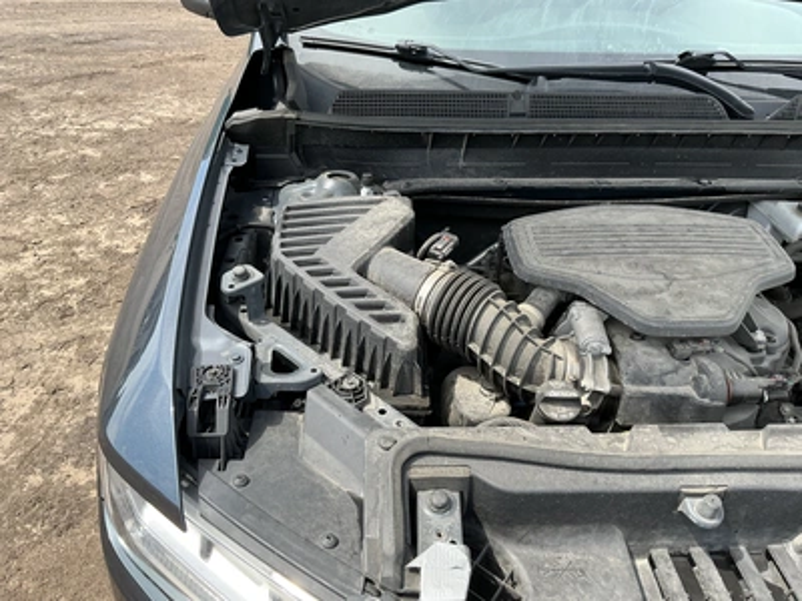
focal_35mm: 28
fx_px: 649
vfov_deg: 49.7
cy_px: 300
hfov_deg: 63.4
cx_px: 401
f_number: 1.8
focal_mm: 3
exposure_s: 1/372
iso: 25
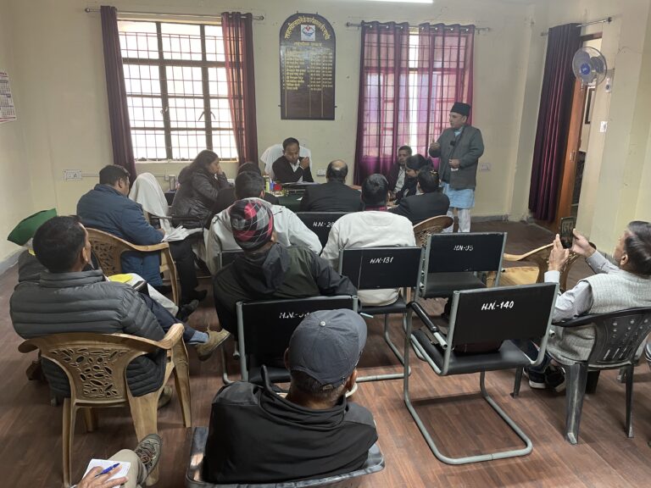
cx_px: 326
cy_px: 244
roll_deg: -0.4
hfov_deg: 67.3
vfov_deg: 53.1
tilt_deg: -15.4
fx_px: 489
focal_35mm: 26
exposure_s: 1/50
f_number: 1.6
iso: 80
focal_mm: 4.2
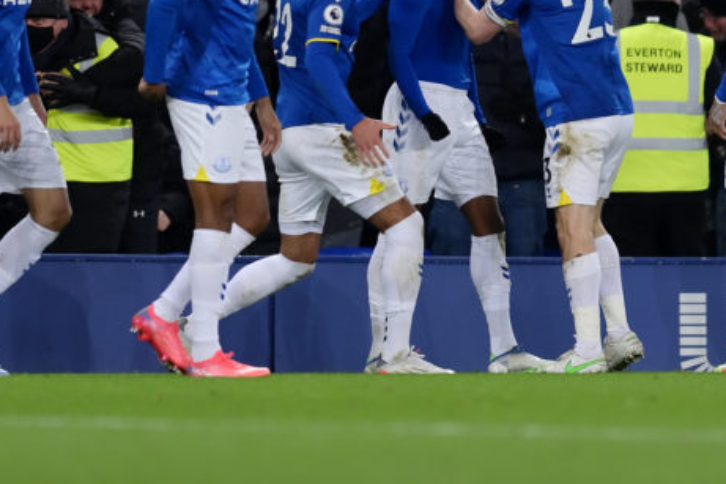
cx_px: 381
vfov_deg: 2.1
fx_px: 13123
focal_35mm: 651
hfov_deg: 3.2
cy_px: 96
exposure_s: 1/1000
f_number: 2.8
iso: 1000
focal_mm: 400
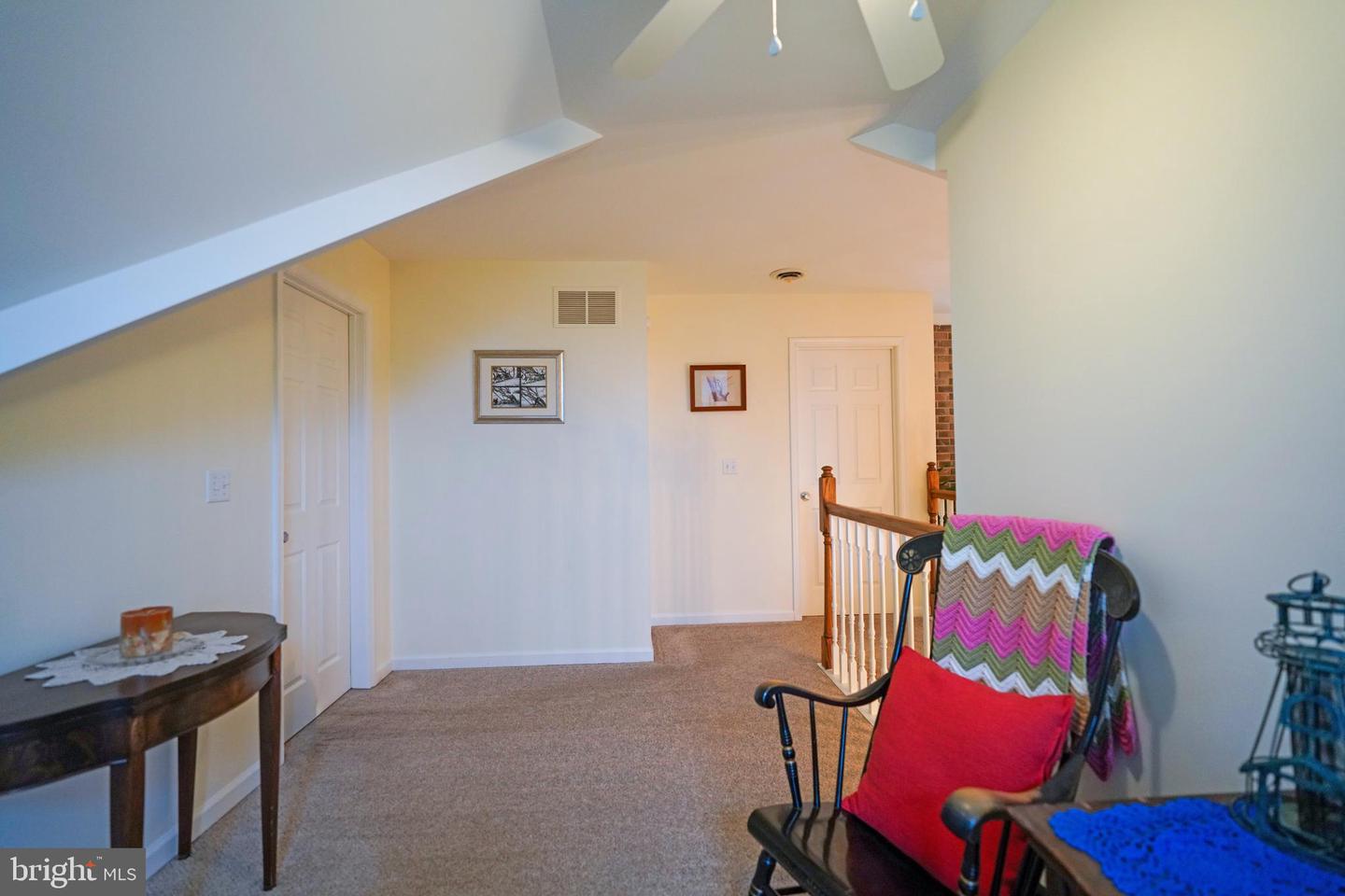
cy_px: 448
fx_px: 598
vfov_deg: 73.7
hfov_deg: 96.7
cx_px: 672
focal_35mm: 16
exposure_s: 1/160
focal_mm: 16
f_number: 3.2
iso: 1600
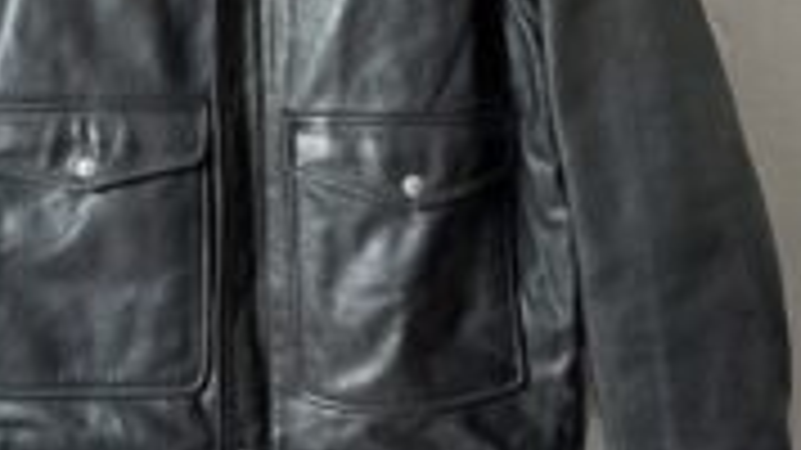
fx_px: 1104
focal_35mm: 52
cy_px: -47
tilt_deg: -1.7
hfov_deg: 39.3
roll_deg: +0.6
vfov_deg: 21.8
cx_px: 259
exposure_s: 1/60
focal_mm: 6.76
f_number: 1.78
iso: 400
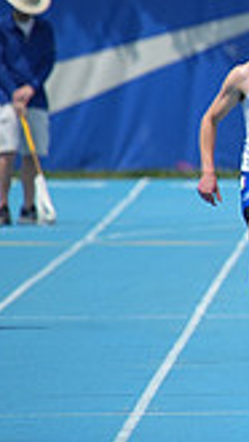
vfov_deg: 1.5
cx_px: 750
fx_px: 17287
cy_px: 154
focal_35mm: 1475
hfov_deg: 0.8
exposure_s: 1/2000
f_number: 5.6
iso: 400
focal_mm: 400
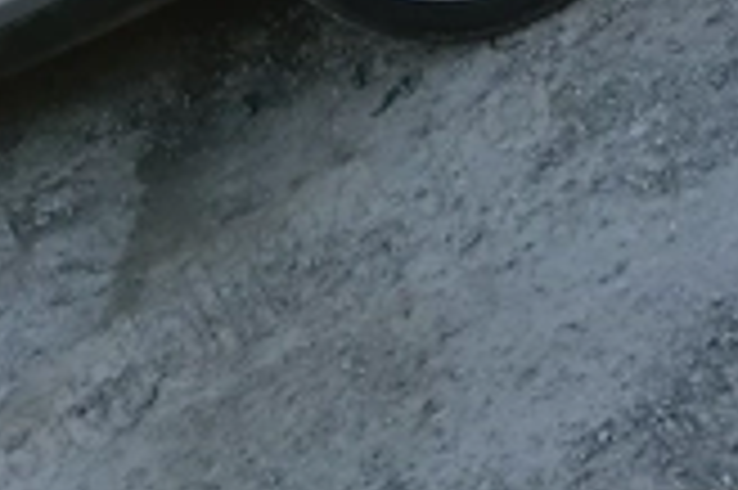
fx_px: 2109
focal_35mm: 103
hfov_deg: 19.1
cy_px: -351
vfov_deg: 12.3
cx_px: -54
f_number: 1.8
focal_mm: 3.98
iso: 50
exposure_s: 1/163
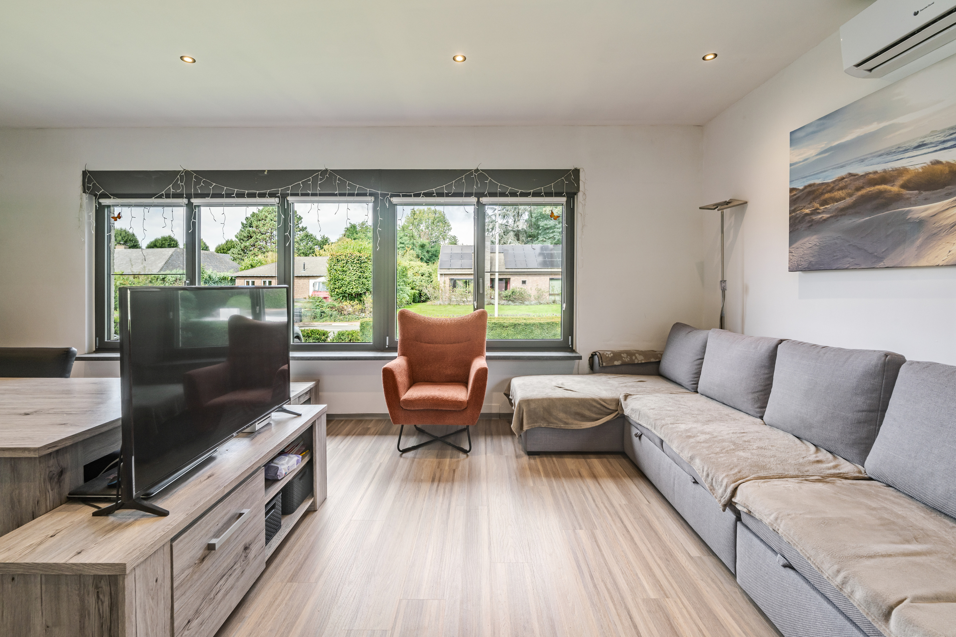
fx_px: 425
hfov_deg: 96.7
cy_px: 318
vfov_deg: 73.7
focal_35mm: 16
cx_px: 478
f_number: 11
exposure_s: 1/100
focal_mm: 16
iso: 250
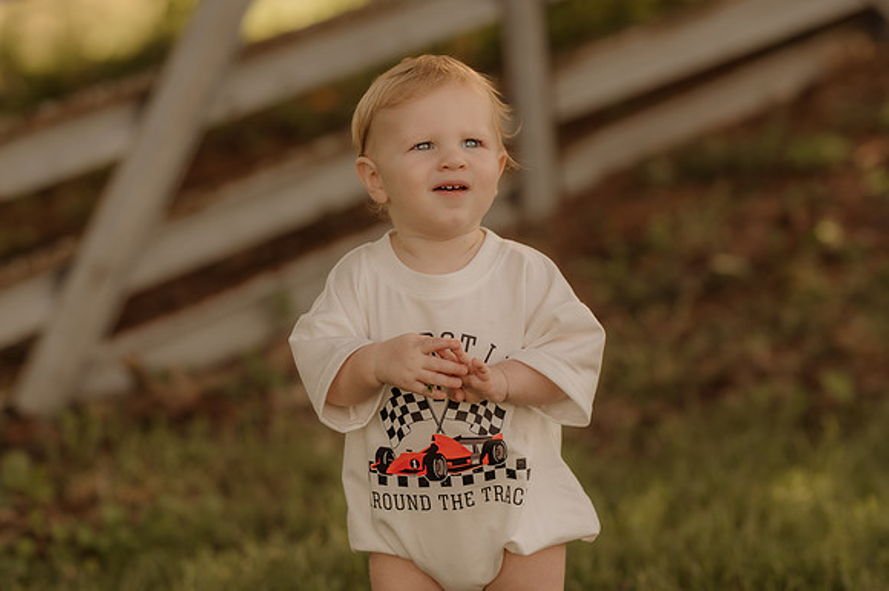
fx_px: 3134
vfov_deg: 10.8
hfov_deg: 16.1
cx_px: 444
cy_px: 296
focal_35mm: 127
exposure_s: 1/1250
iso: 250
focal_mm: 85
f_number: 2
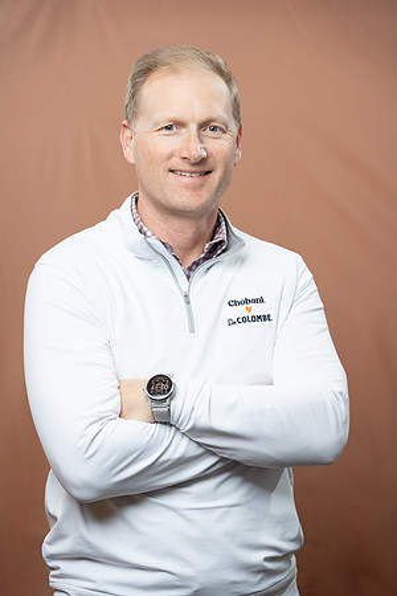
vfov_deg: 25.4
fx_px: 1323
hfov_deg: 17.1
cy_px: 298
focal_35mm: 80
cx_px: 198
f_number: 4
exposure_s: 1/160
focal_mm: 80
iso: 320
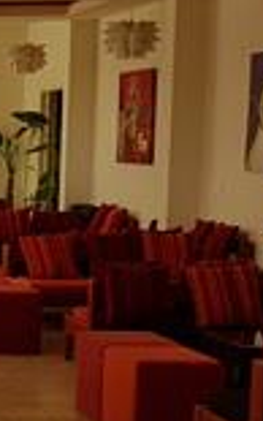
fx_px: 1088
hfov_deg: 11.1
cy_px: 258
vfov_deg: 21.8
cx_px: -404
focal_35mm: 95
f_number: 1.7
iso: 40
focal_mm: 4.2
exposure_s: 1/339
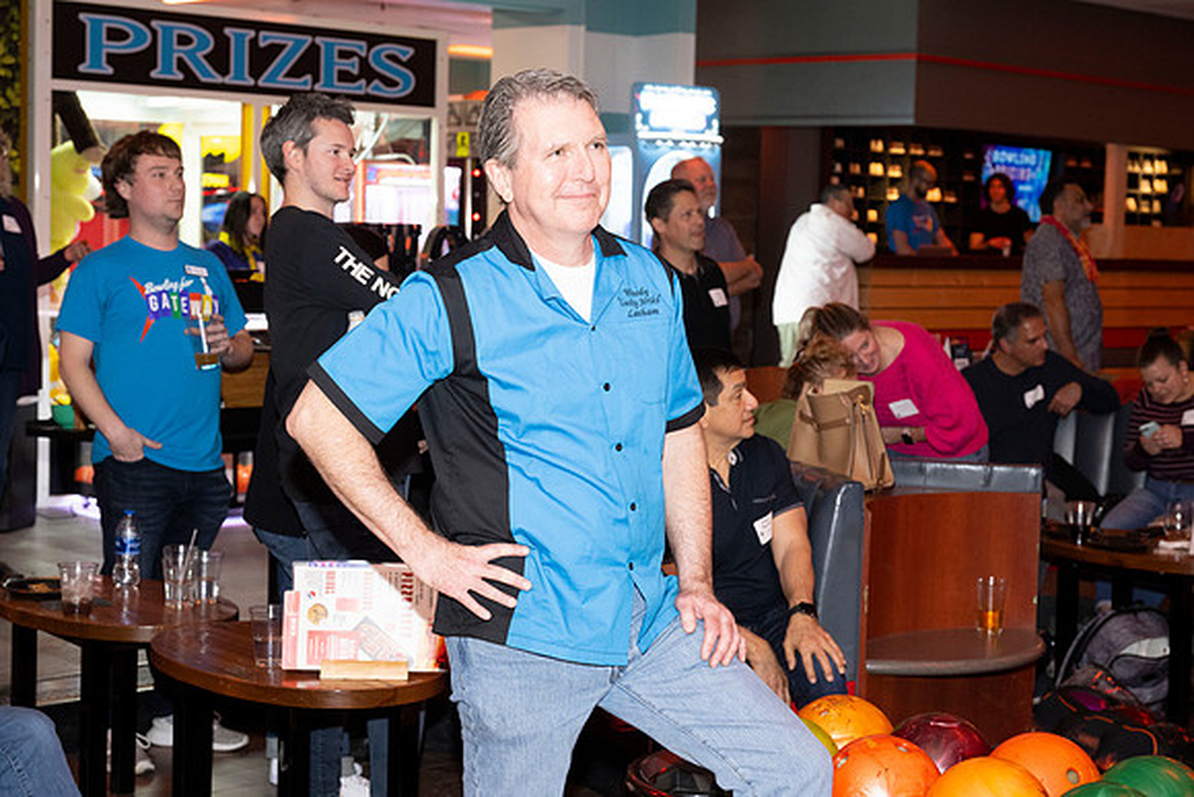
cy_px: 398
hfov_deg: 32.9
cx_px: 597
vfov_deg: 22.3
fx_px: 2024
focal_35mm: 61
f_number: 5.6
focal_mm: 61
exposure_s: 1/100
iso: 2000
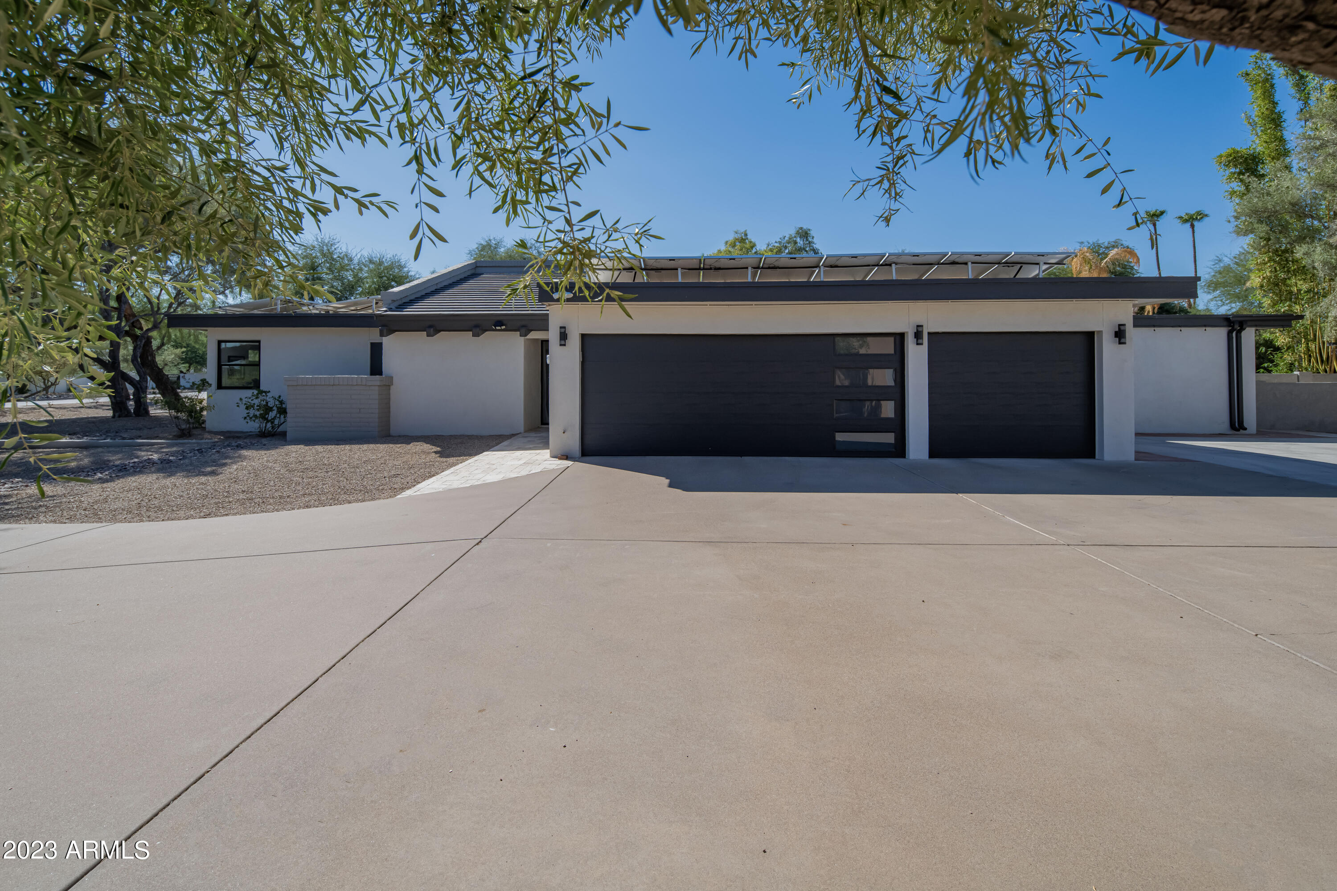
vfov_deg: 70.5
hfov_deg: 93.3
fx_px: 631
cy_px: 446
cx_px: 668
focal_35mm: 17
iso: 250
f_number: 8
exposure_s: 1/500
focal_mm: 17
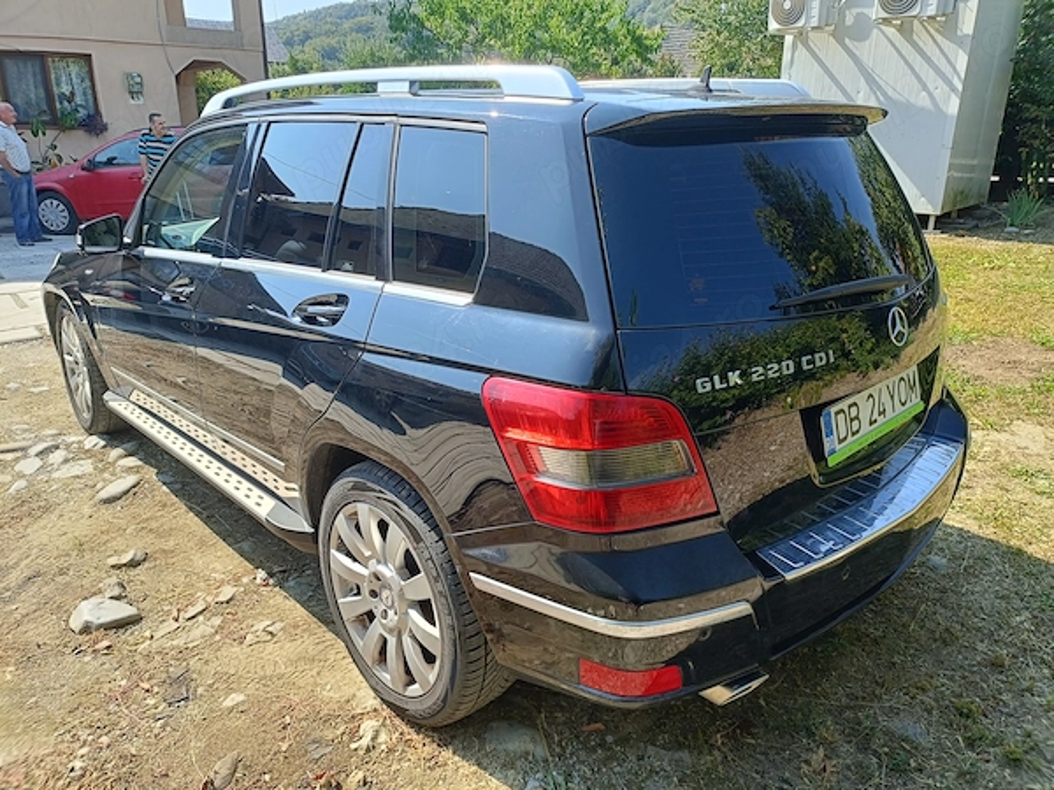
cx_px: 527
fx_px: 761
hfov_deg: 69.4
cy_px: 395
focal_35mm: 25
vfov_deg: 54.9
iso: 50
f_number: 1.7
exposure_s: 1/187
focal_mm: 4.7
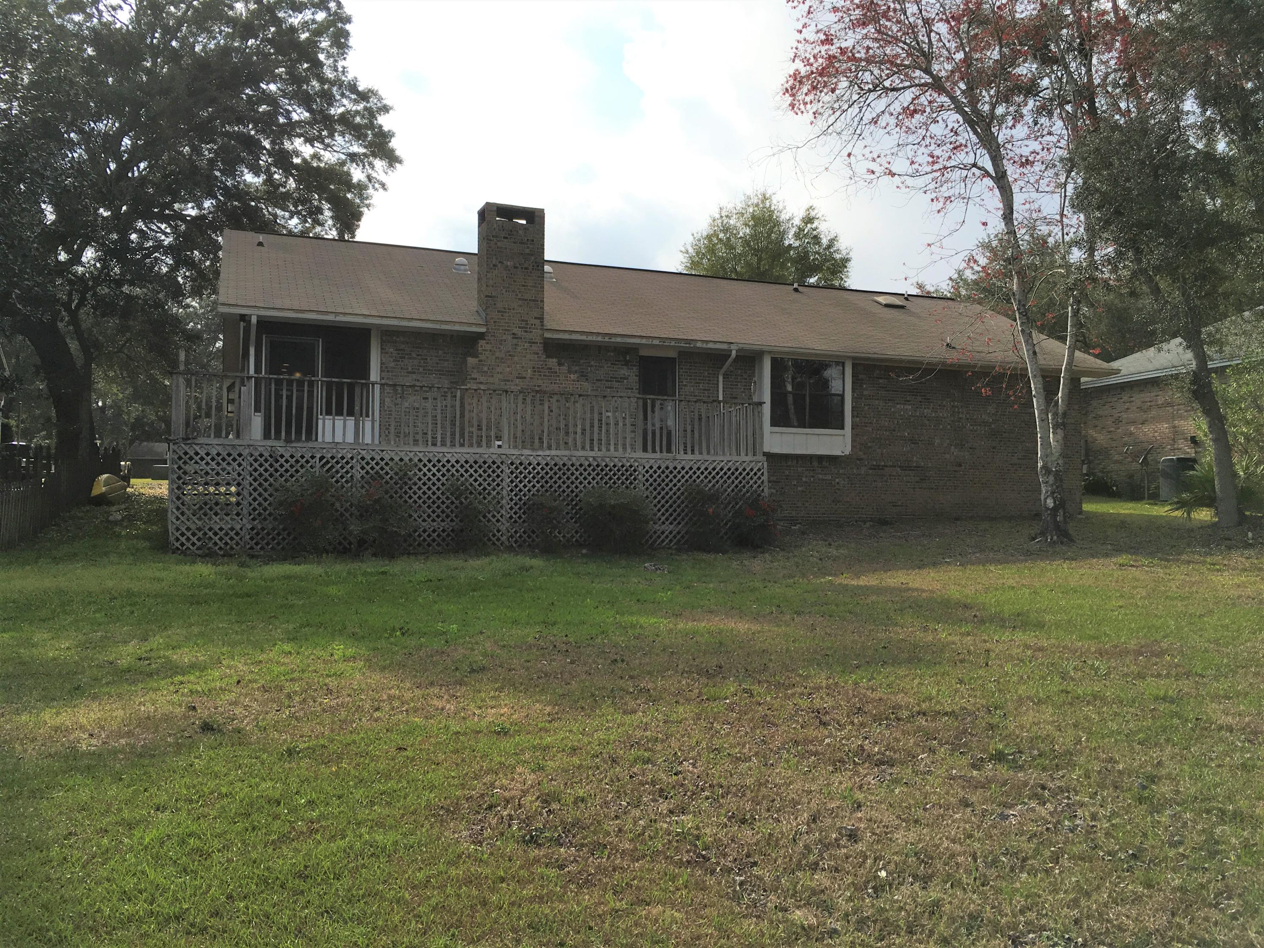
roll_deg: -0.3
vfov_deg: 48.2
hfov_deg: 61.7
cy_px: 474
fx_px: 1059
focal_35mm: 29
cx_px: 632
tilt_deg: +2.9
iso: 25
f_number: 2.2
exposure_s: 1/2198
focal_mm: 4.15
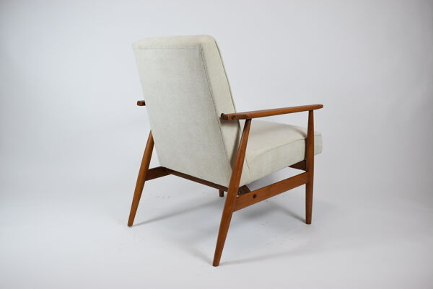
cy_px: 144
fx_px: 451
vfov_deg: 35.5
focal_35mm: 38
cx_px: 216
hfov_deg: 51.3
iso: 560
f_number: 5.6
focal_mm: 25
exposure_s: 1/125
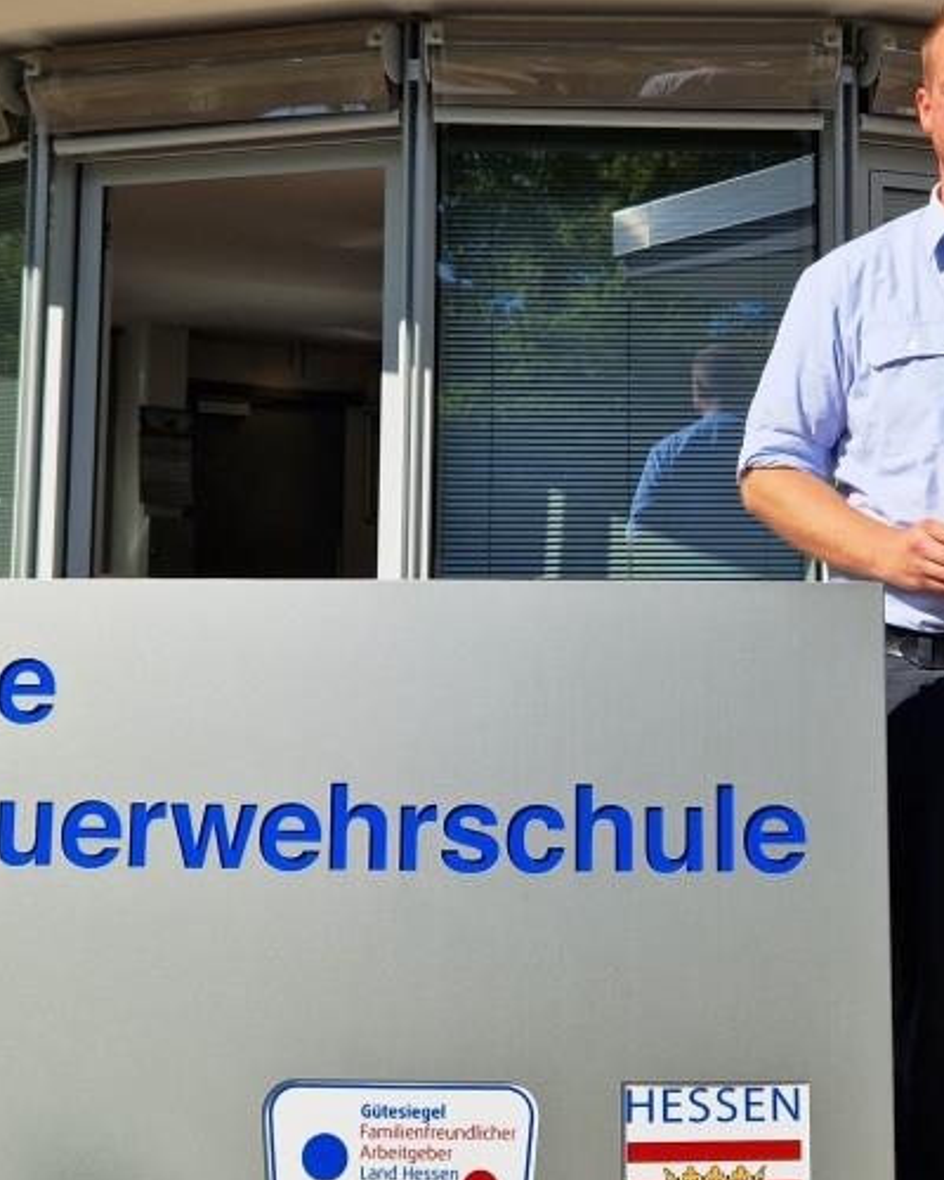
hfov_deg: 32.6
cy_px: 472
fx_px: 1606
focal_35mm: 46
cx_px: 585
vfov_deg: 40.2
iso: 50
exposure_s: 1/2144
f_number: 1.8
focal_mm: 5.4
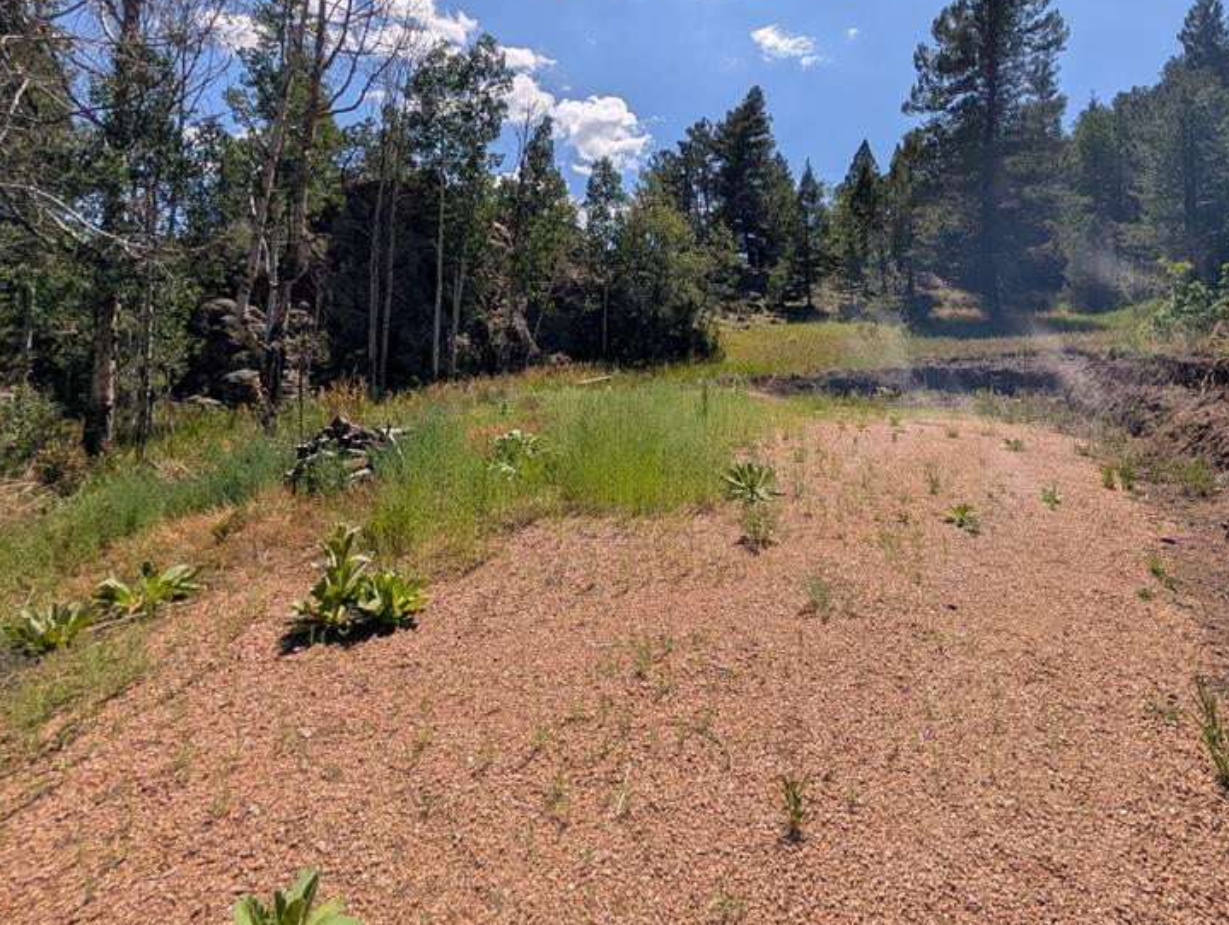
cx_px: 662
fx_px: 604
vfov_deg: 73.2
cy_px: 331
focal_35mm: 17
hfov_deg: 90.8
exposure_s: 1/6494
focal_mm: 2.02
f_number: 1.7
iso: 55
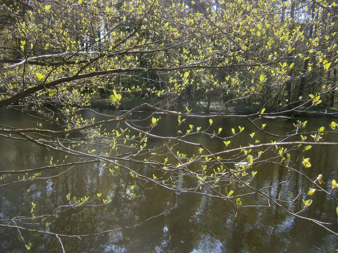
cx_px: 169
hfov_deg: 67.3
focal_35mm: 26
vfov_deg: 53.1
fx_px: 254
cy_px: 126
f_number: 2.8
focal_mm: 4.7
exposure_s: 1/250
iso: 80
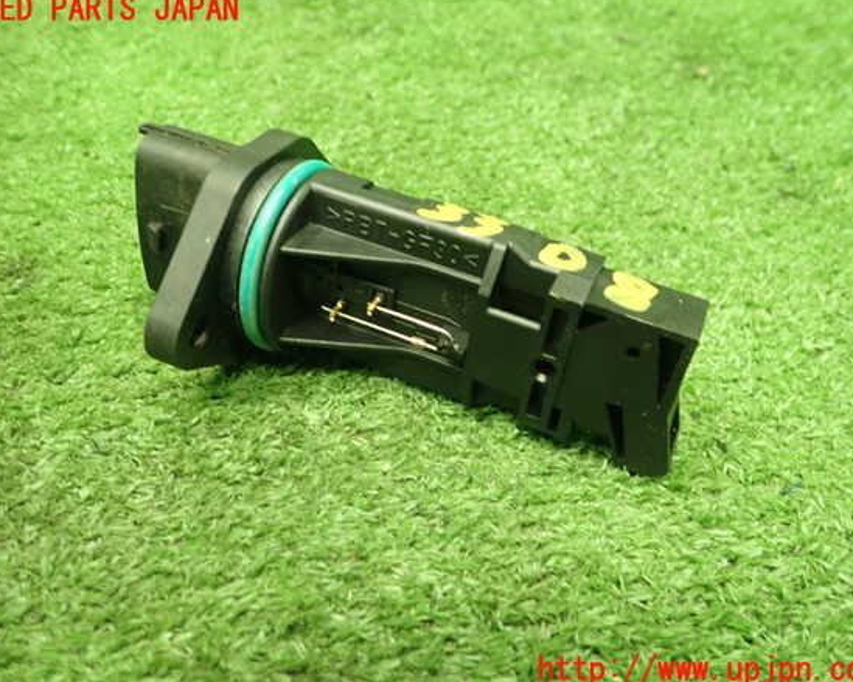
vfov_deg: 45.8
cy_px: 340
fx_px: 808
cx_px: 423
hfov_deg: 55.7
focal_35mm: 32
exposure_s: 1/60
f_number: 2.3
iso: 800
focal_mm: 5.5
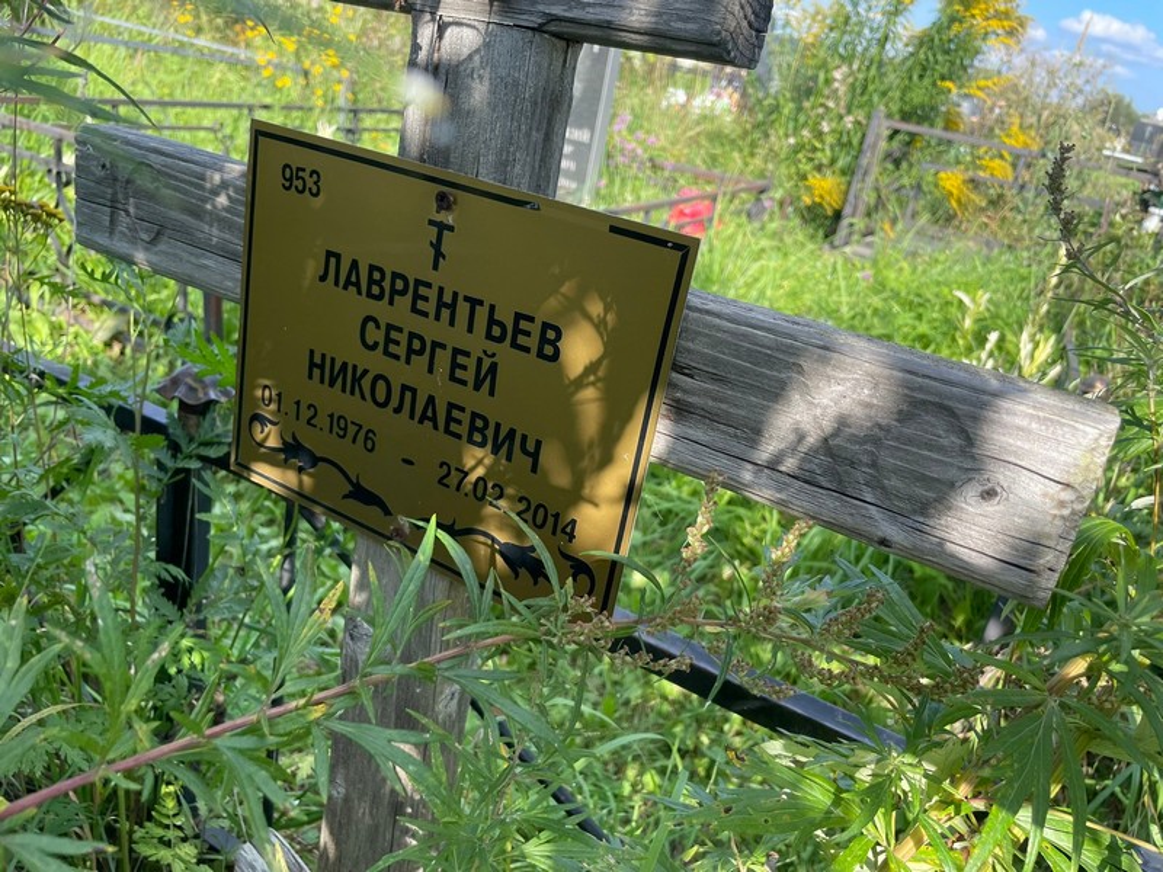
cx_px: 582
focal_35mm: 26
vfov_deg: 53.1
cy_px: 436
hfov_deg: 67.3
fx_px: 874
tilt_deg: -24.2
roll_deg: -11.6
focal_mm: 4.2
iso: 32
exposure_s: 1/703
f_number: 1.6
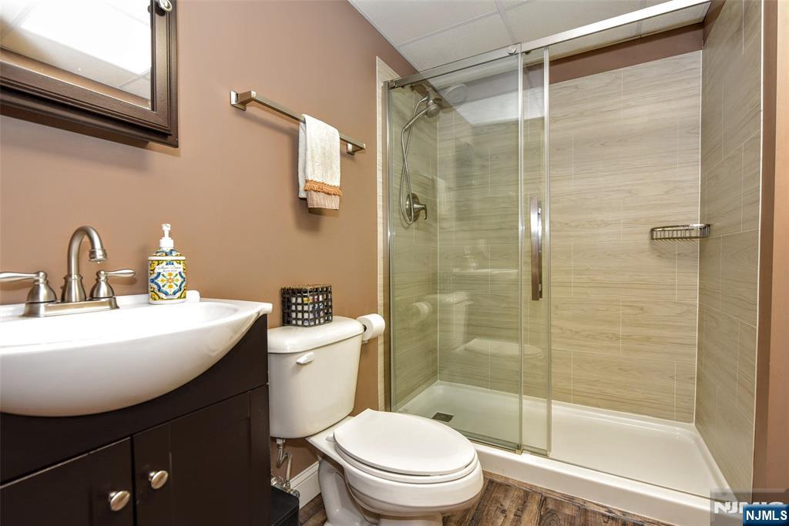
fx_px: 351
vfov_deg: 73.8
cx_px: 394
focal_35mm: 16
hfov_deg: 96.7
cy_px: 263
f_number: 4
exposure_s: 1/60
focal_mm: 16
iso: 800
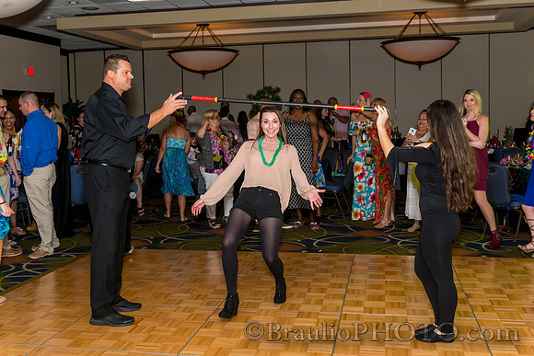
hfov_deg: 48.5
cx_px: 255
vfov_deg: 33.4
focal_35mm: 40
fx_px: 592
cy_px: 157
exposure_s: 1/80
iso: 800
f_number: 5.6
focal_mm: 35
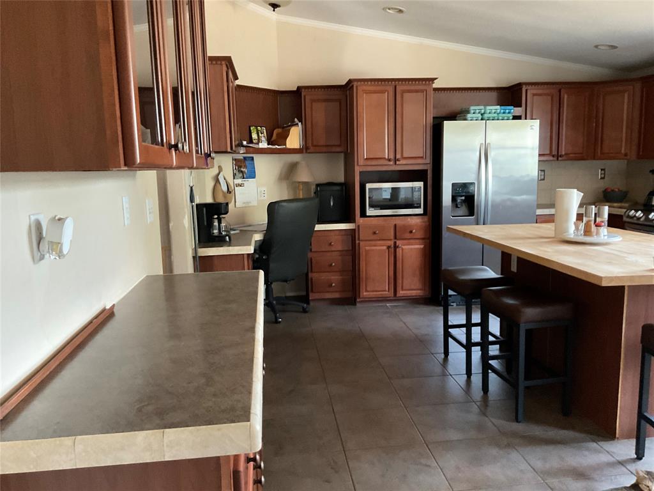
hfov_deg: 61.7
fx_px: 548
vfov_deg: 48.2
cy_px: 246
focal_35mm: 29
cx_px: 327
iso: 320
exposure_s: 1/32
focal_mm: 3
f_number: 1.8
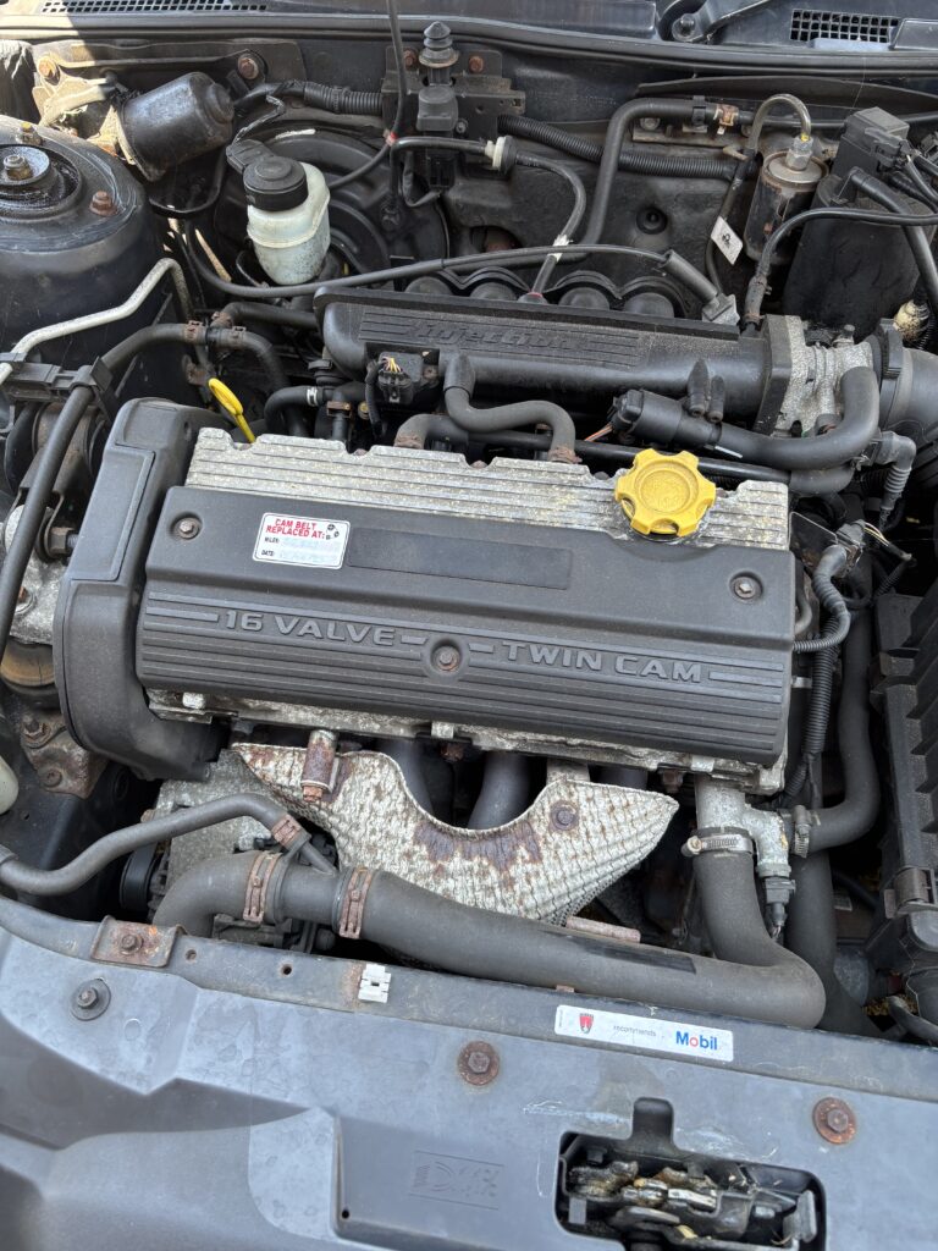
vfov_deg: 67.3
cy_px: 626
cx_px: 469
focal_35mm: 26
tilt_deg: -48.0
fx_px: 939
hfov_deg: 53.1
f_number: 1.6
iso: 50
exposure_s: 1/121
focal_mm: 5.96
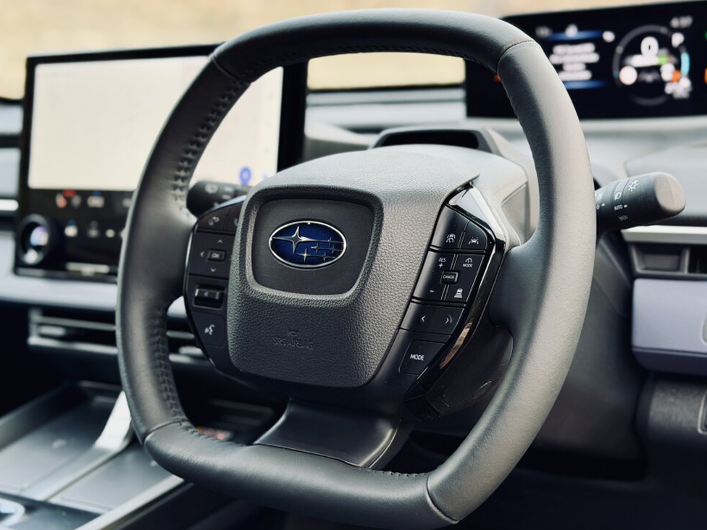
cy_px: 272
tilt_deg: -8.1
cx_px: 386
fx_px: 1205
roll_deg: -0.6
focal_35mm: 59
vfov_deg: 24.8
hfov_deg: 32.7
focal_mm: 6.76
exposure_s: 1/71
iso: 100
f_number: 1.78
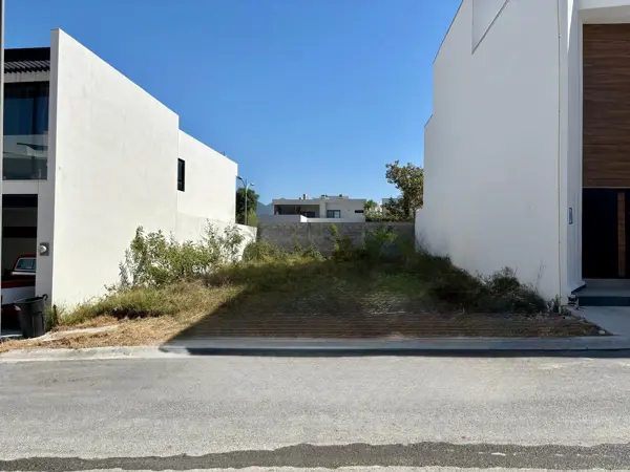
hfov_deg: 67.3
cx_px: 315
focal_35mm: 26
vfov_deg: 53.1
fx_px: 473
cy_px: 236
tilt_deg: +1.9
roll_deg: -0.4
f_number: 1.6
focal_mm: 5.96
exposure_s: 1/5348
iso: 50
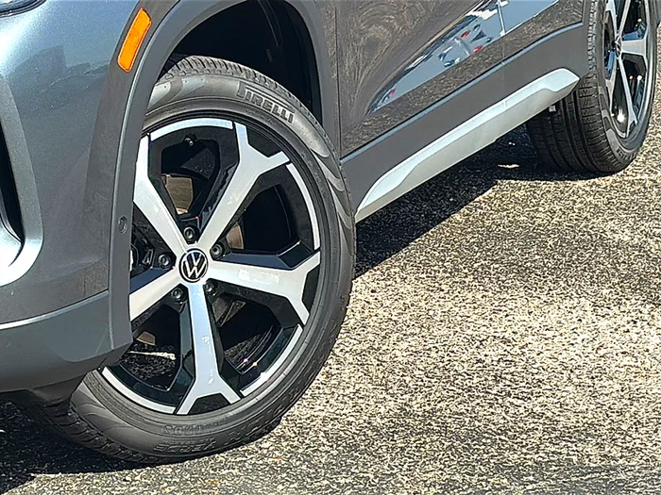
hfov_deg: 19.6
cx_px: 330
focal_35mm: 100
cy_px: 248
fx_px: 1910
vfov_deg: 14.8
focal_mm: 6.86
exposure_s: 1/4405
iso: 100
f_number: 1.78
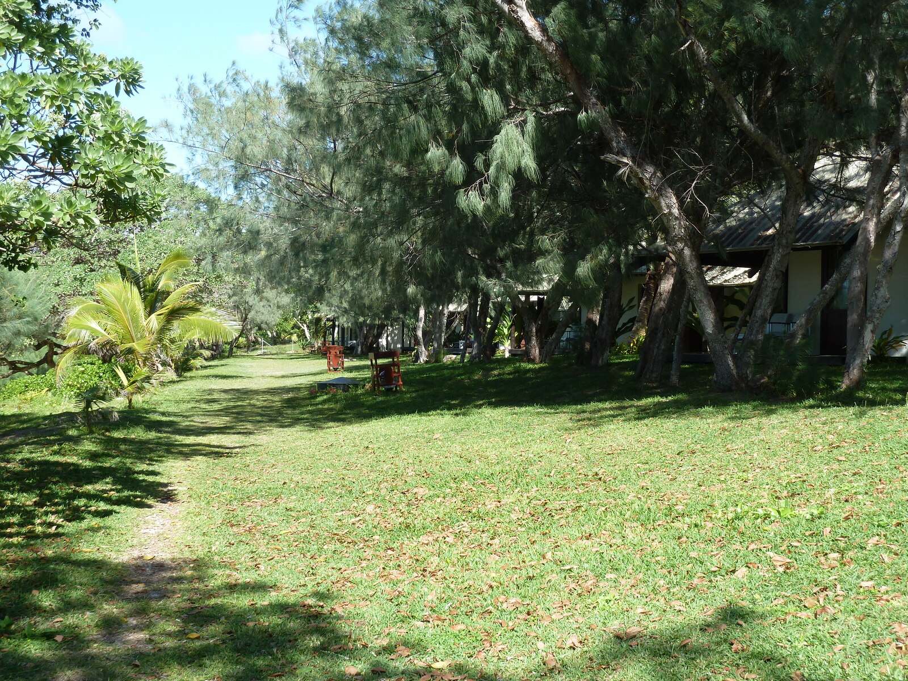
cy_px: 340
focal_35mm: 55
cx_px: 454
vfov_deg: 26.6
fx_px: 1443
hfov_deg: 34.9
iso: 80
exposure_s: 1/200
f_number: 3.9
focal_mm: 9.1
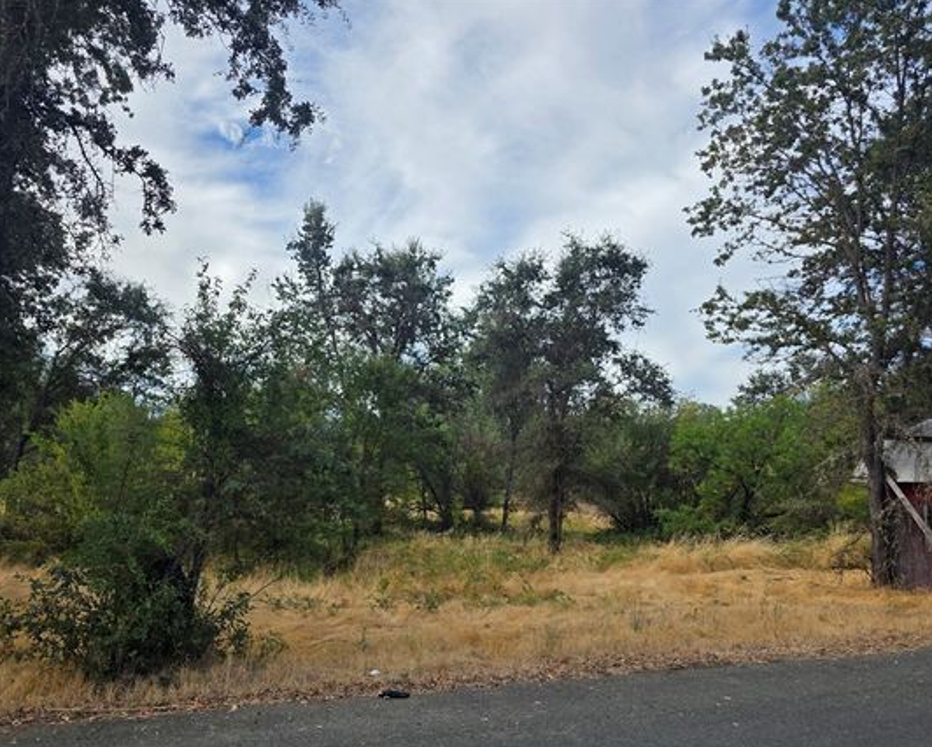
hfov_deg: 63.8
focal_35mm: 27
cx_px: 408
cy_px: 416
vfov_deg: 53.1
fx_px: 745
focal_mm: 6.3
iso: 80
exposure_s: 1/3891
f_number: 1.7
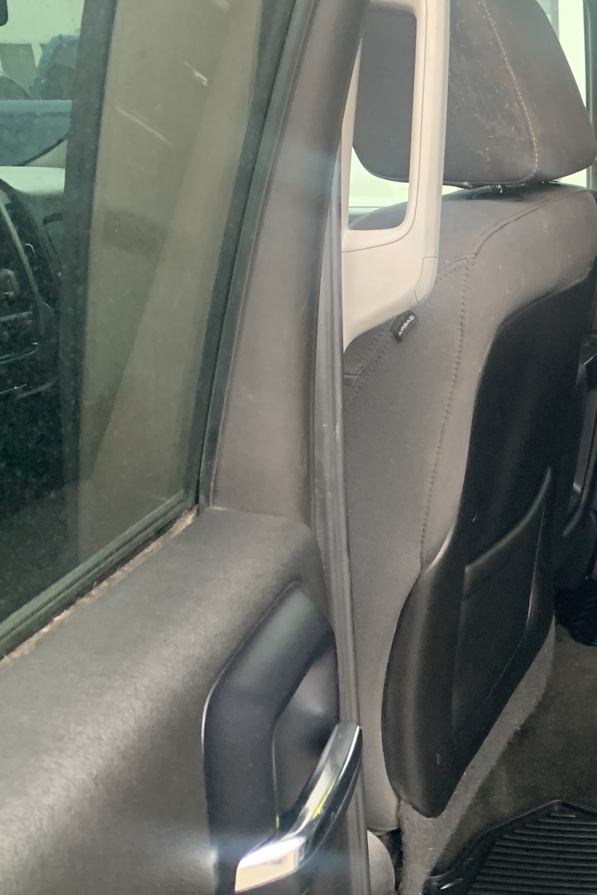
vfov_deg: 41.1
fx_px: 1194
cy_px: 469
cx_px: 771
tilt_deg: -17.5
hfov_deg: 24.6
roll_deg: +1.0
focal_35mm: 48
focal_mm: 4.25
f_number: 1.8
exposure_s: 1/60
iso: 200
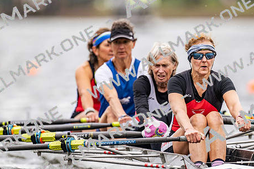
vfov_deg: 1.8
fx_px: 5394
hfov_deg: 2.7
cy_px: 100
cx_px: 156
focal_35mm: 764
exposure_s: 1/2500
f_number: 4
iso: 640
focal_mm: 600
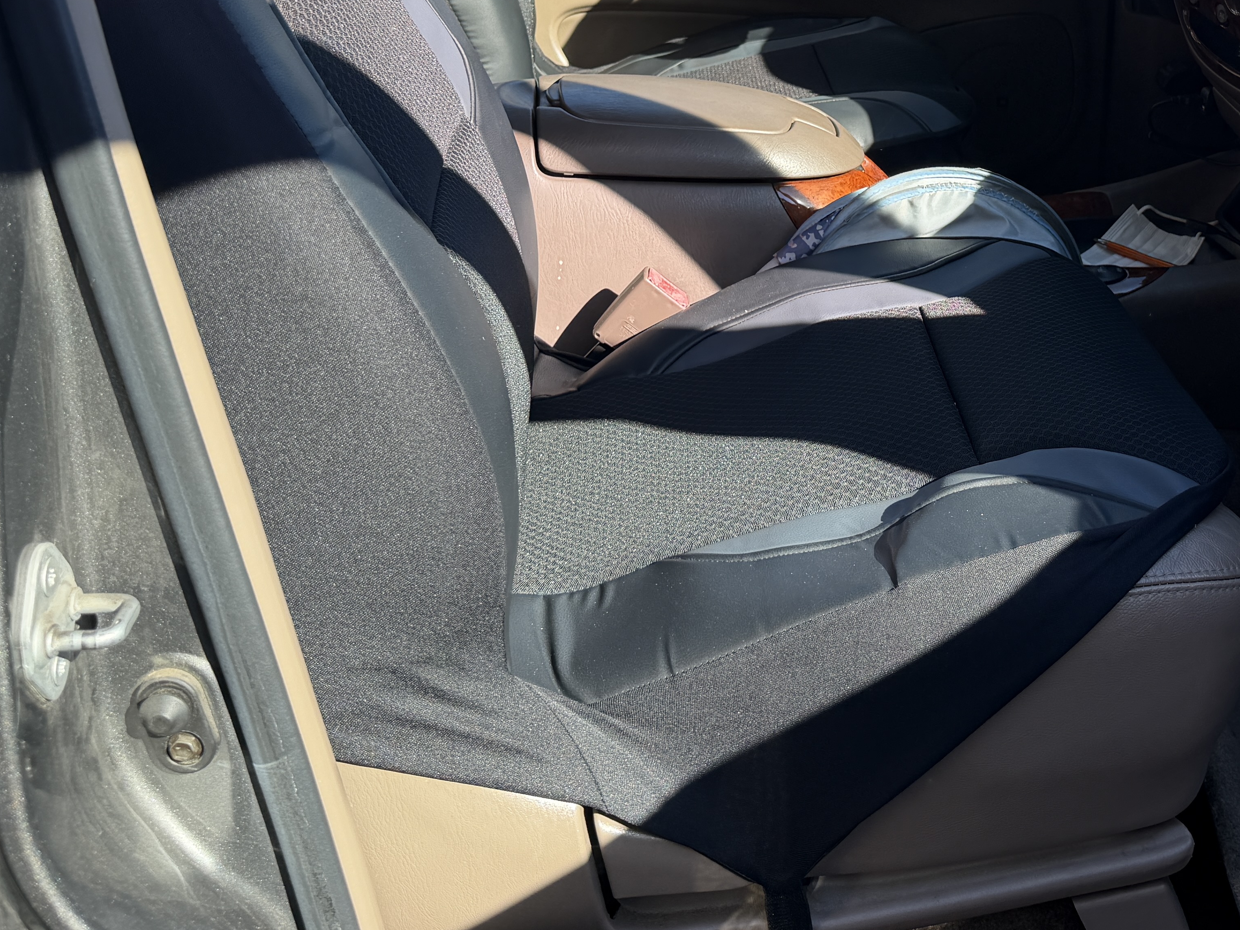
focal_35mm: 45
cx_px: 906
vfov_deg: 31.0
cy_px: 124
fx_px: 1612
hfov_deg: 41.0
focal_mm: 6.76
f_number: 1.78
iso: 80
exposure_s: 1/677
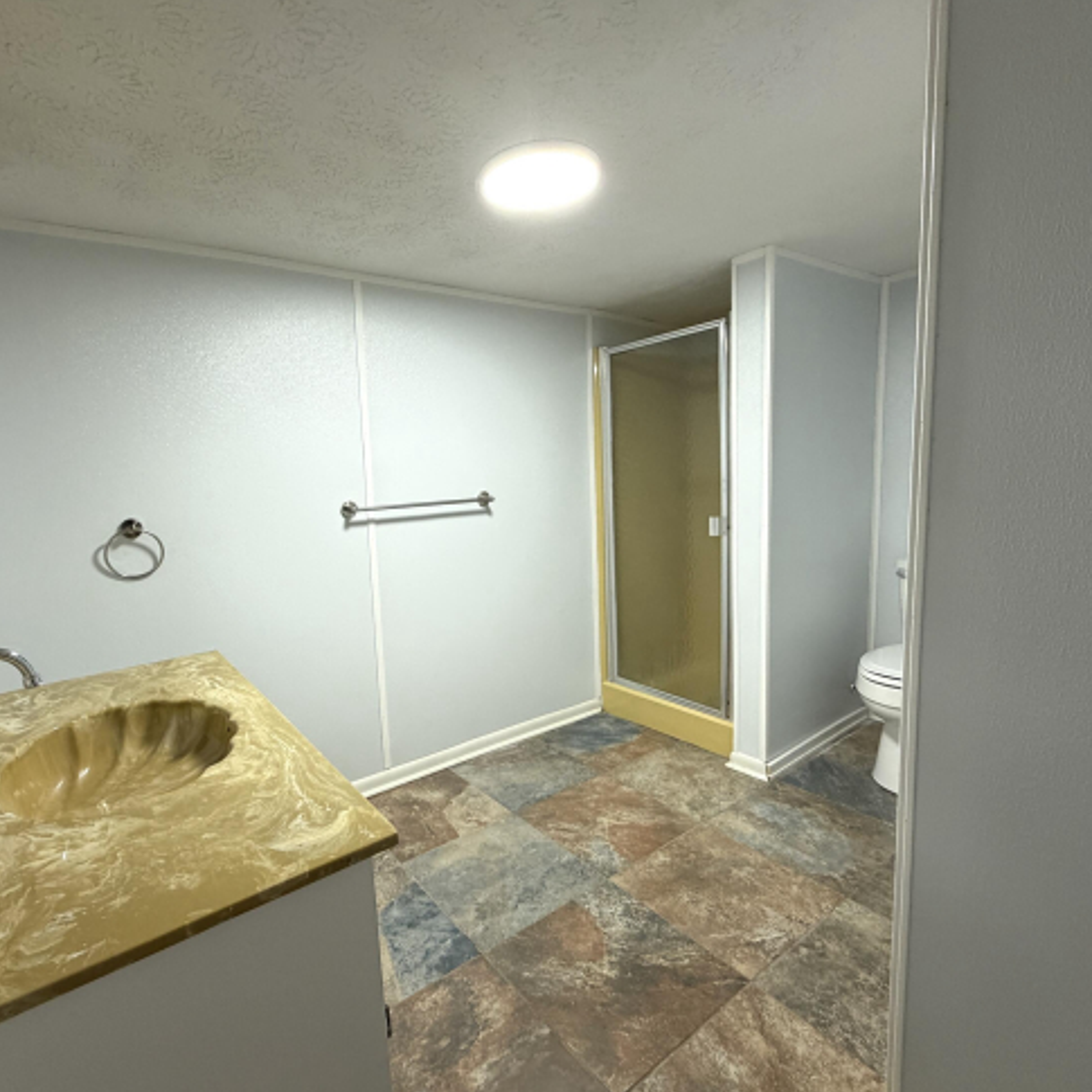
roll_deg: +3.3
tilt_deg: -7.7
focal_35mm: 17
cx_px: 476
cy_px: 549
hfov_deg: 83.6
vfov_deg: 84.0
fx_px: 607
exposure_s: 1/120
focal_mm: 2.22
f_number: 2.2
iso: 320
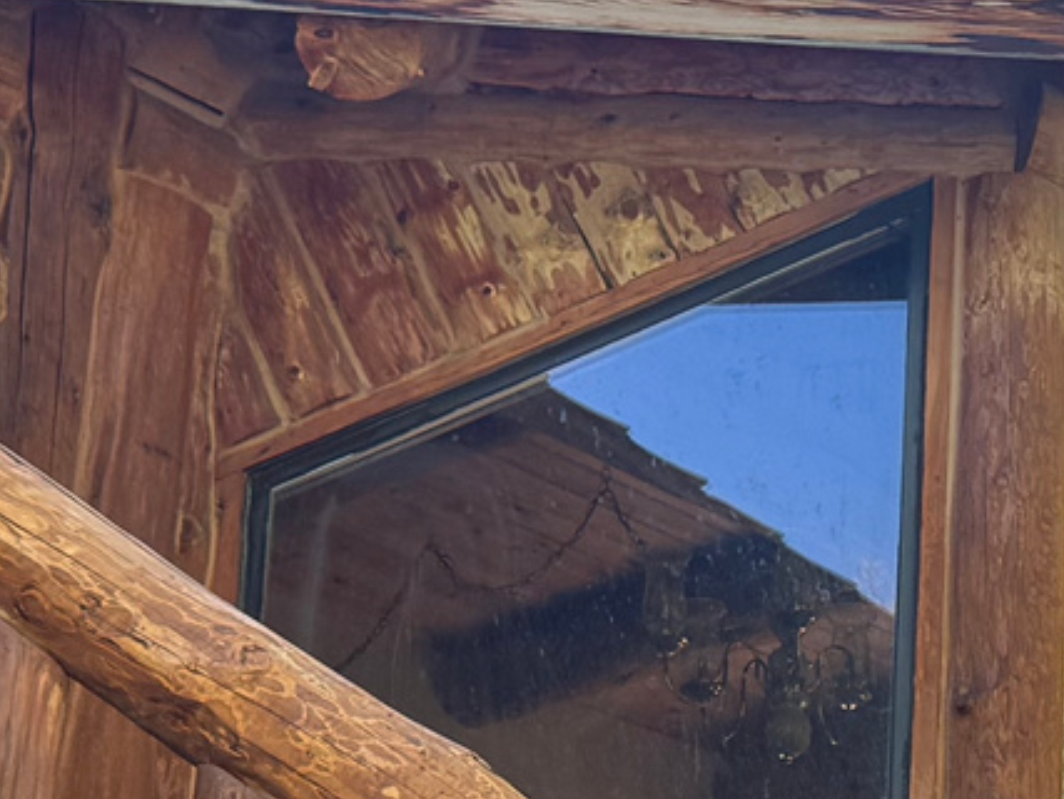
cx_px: 1149
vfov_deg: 12.6
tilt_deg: +16.8
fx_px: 3538
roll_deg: -0.4
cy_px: 948
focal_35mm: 115
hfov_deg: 16.6
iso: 80
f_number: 1.78
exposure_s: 1/488
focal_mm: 6.76
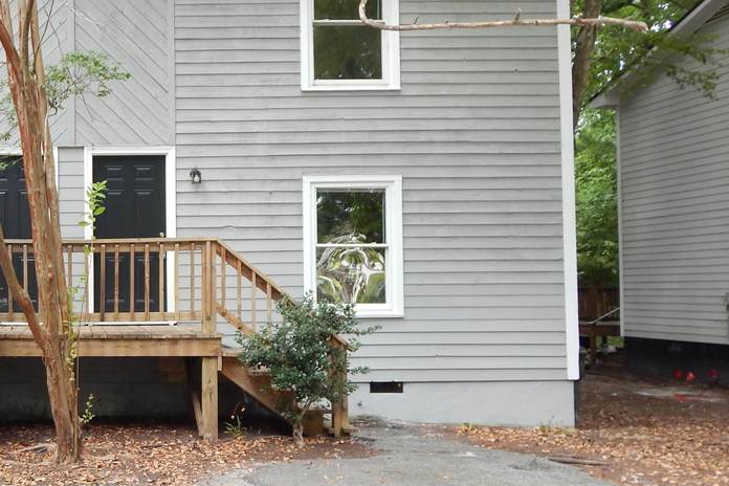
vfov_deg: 30.5
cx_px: 67
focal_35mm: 44
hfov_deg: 40.9
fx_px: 891
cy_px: 267
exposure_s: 1/80
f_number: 3
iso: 125
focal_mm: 4
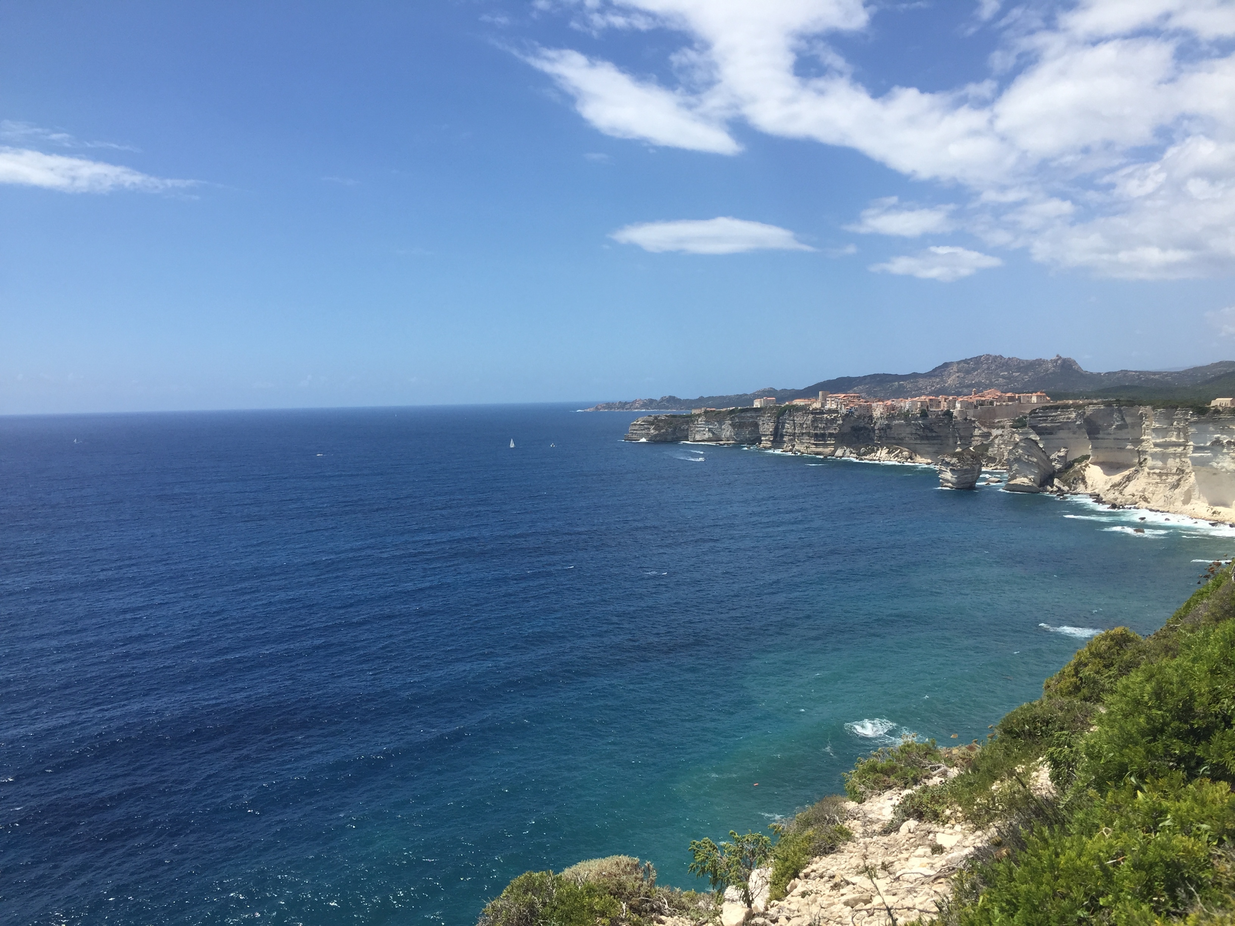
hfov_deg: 61.7
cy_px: 463
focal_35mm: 29
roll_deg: +1.4
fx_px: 1035
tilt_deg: -5.6
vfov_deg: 48.2
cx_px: 618
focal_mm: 4.15
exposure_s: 1/2475
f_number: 2.2
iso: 32
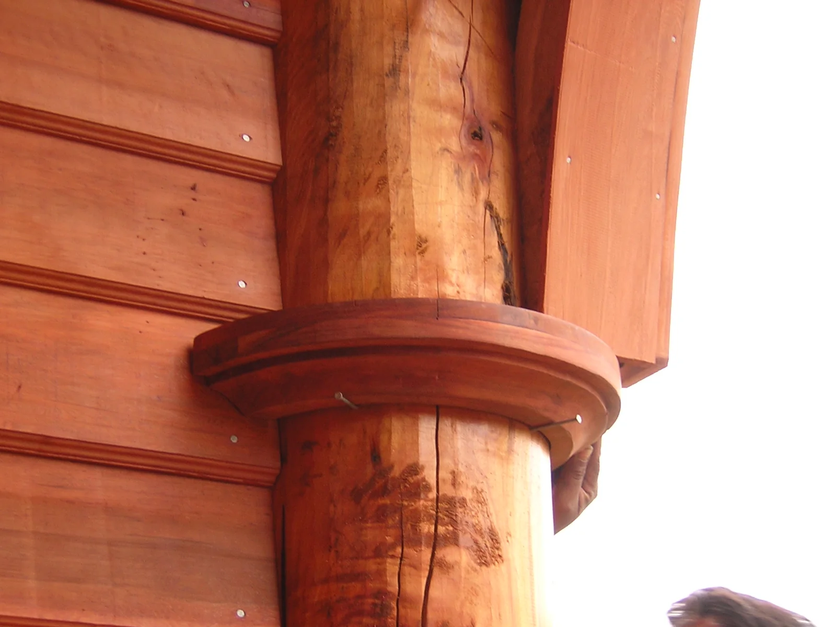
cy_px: 314
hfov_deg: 25.3
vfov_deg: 19.1
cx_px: 418
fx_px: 1860
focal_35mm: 77
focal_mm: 10.1
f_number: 3.9
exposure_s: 1/47.9
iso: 100
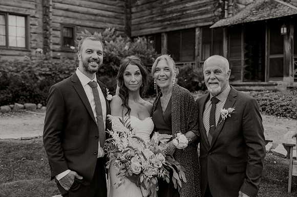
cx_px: 151
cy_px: 97
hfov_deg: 47.1
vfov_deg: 32.4
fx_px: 340
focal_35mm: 41
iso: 250
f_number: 2.8
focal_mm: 40
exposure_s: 1/320
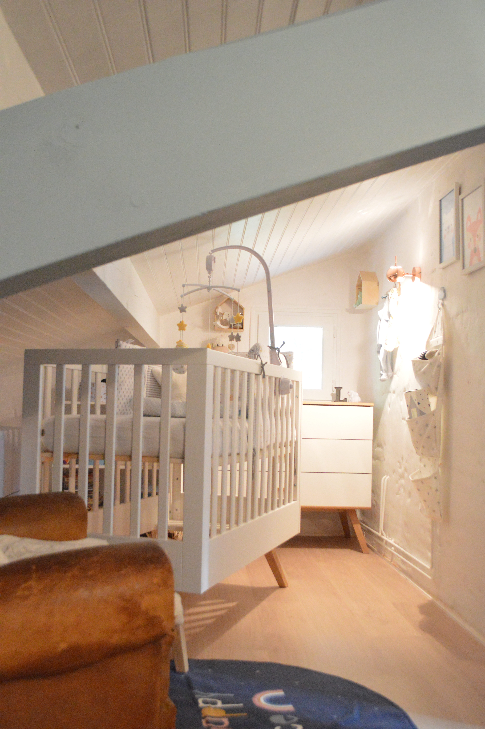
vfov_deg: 53.2
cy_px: 364
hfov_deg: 36.8
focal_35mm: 36
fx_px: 729
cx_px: 242
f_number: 4
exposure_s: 1/20
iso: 6400
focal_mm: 24
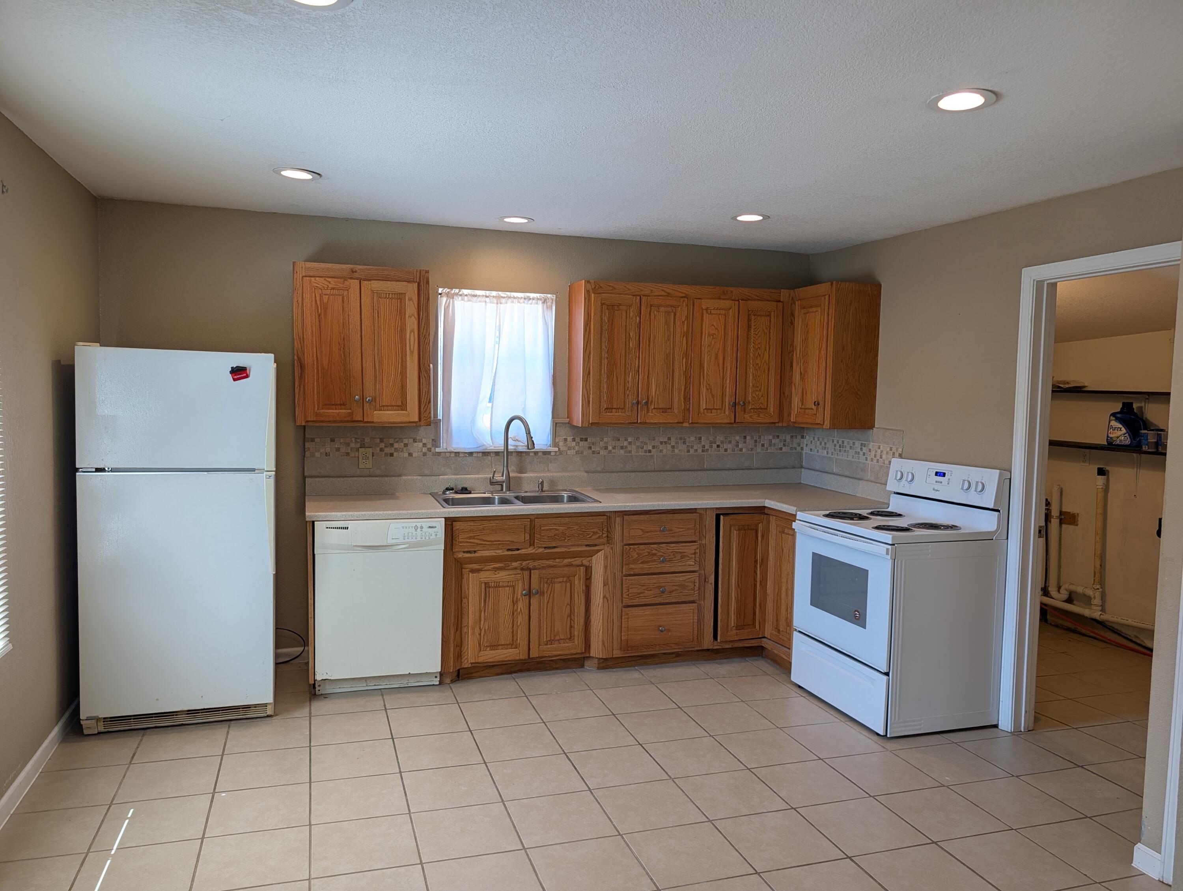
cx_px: 592
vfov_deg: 56.9
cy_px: 446
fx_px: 821
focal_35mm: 24
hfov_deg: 71.5
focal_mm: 6.9
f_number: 1.68
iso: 52
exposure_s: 1/60
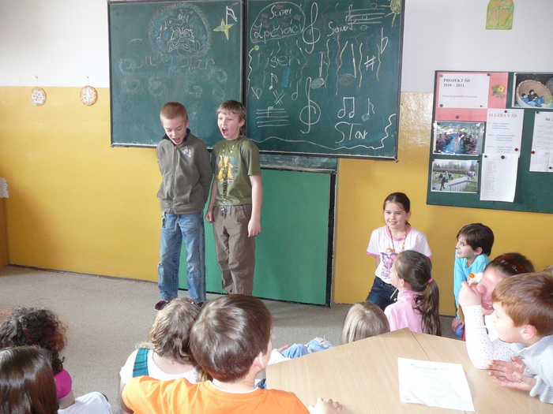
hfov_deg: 52.6
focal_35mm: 35
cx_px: 276
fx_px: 559
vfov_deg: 40.7
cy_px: 207
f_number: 2.8
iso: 200
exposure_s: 1/30
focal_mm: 5.2
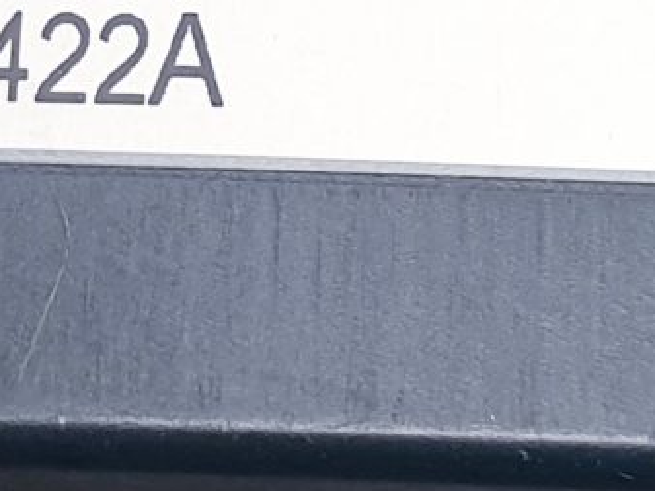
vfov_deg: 7.5
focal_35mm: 198
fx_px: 3747
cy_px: -31
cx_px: 326
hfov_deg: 10.0
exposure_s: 1/100
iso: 64
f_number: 2.4
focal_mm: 4.3
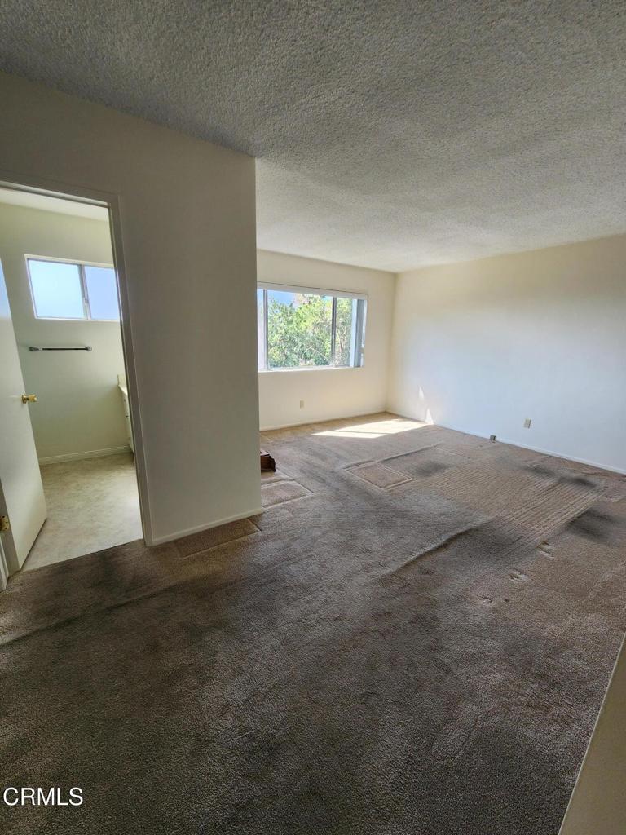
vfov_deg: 106.2
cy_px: 418
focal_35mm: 13
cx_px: 313
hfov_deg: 89.9
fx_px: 313
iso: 80
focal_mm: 2.2
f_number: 2.2
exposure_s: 1/120
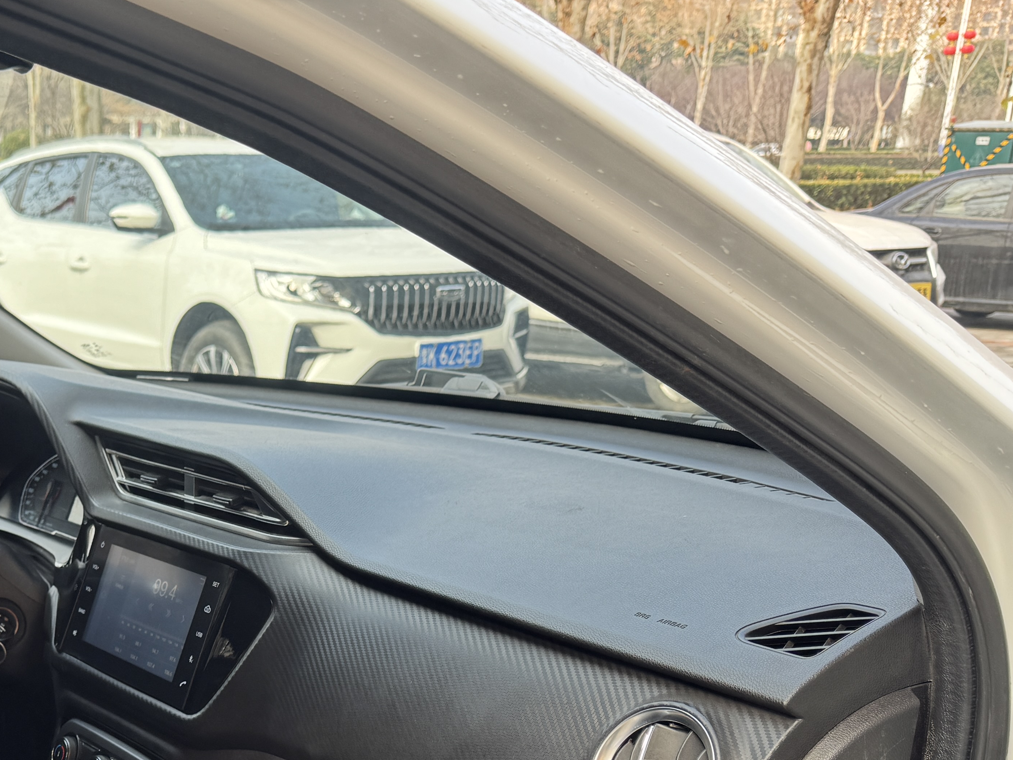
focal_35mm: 49
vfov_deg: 27.8
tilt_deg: -23.0
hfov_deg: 36.9
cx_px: 134
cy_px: 772
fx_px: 1434
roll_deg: +0.4
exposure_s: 1/162
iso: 100
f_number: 1.78
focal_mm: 6.76
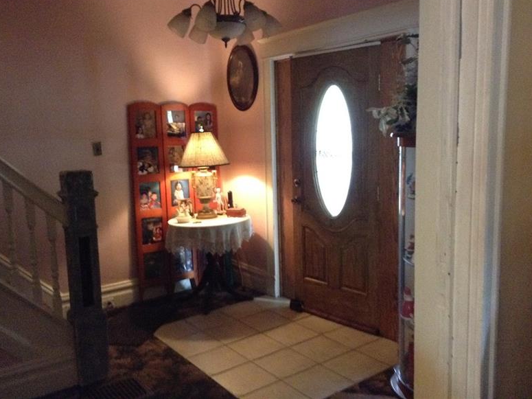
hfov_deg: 54.0
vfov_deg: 41.8
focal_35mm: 34
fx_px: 522
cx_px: 259
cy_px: 195
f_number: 2.4
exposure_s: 1/15
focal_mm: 3.3
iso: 500
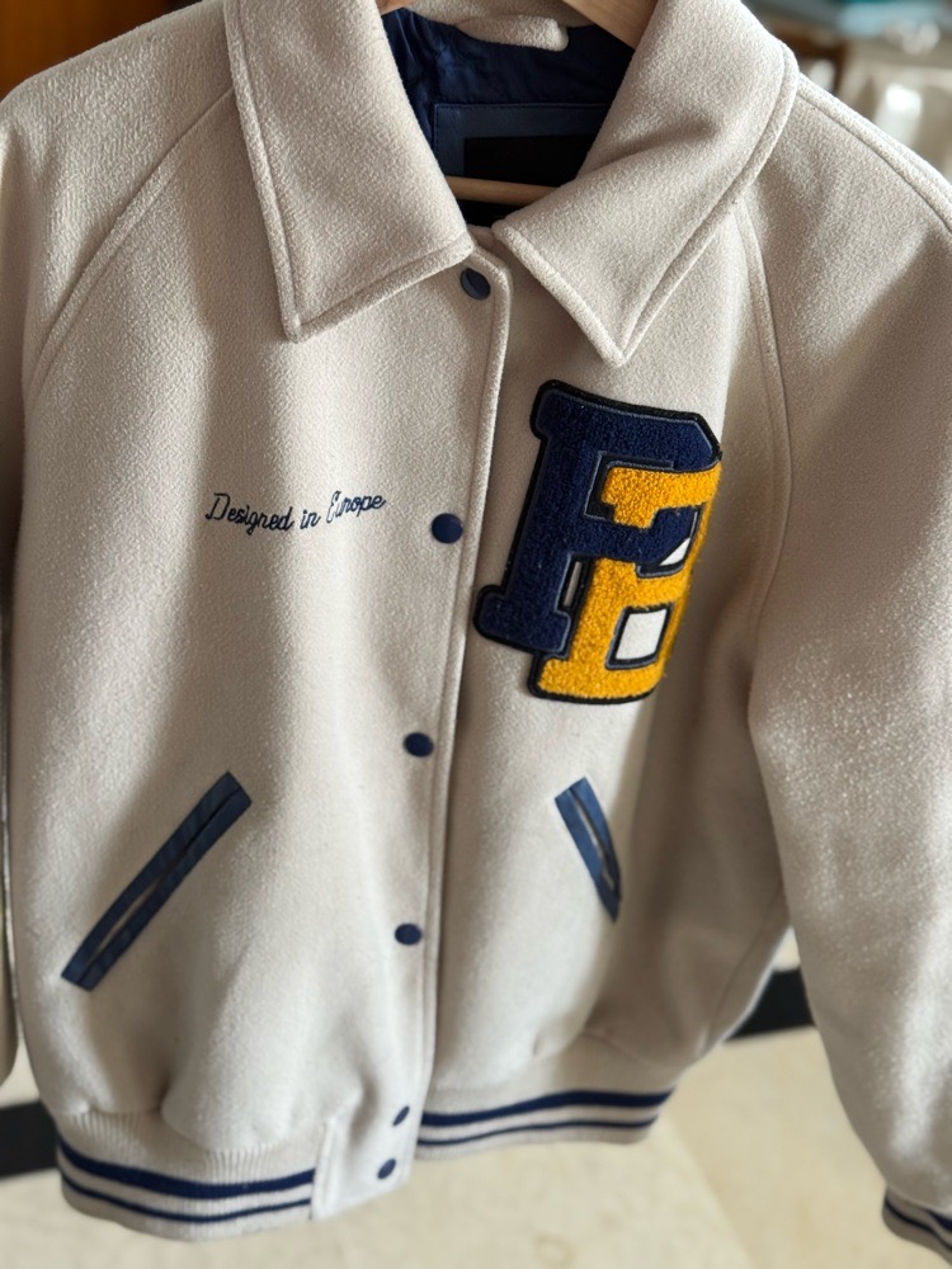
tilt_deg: -28.8
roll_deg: -8.0
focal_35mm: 48
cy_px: 634
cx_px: 476
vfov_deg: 39.7
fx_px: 1760
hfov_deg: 30.3
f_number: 1.78
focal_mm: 6.76
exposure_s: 1/60
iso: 200
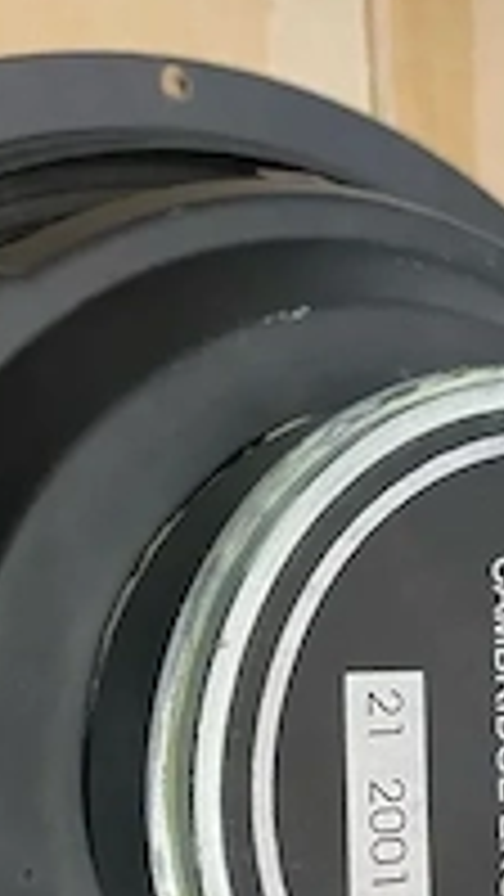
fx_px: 1354
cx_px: 356
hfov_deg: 21.0
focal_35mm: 57
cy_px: 653
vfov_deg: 35.9
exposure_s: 1/60
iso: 400
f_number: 1.8
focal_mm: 4.25
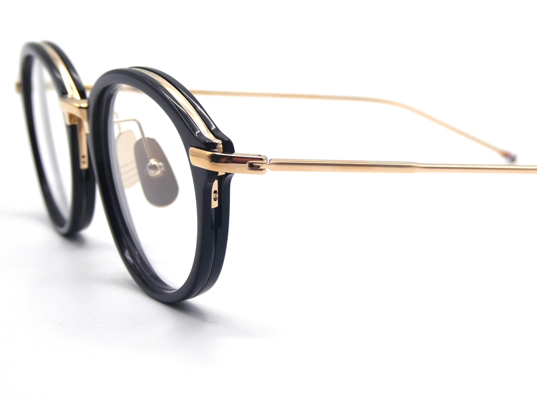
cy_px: 201
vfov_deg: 17.6
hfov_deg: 23.3
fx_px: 1303
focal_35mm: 84
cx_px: 268
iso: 80
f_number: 4.8
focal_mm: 15
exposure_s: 1/250
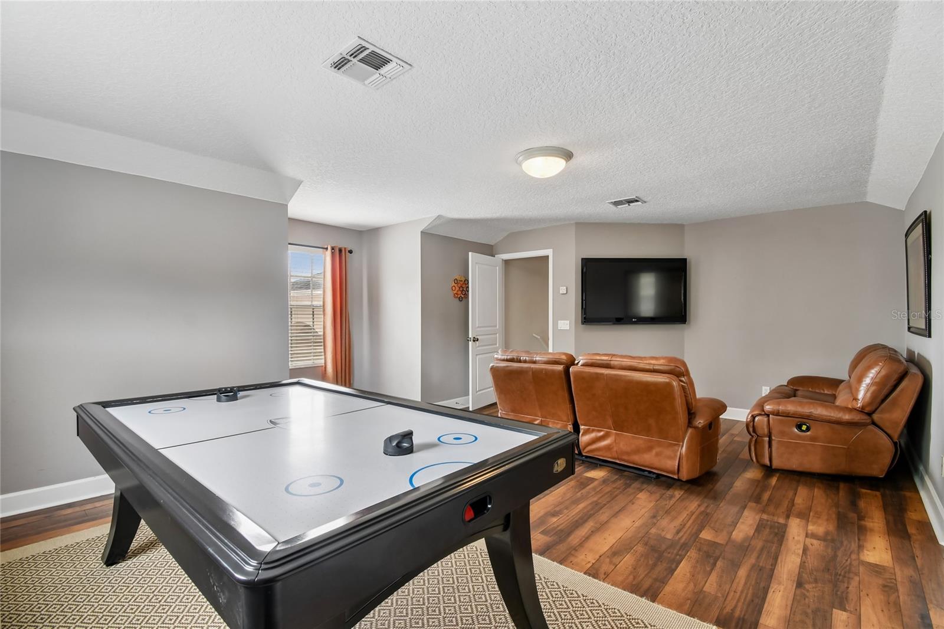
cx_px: 472
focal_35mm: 15
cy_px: 314
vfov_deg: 77.3
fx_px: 393
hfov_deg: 100.4
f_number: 8
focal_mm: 10
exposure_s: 1/6
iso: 100
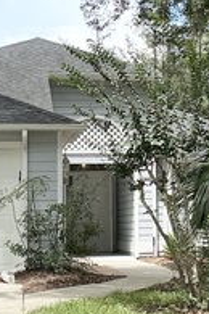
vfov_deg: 19.8
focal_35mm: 103
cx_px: 152
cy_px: 132
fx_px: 897
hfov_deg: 13.3
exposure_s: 1/666
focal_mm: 3
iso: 25
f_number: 1.8
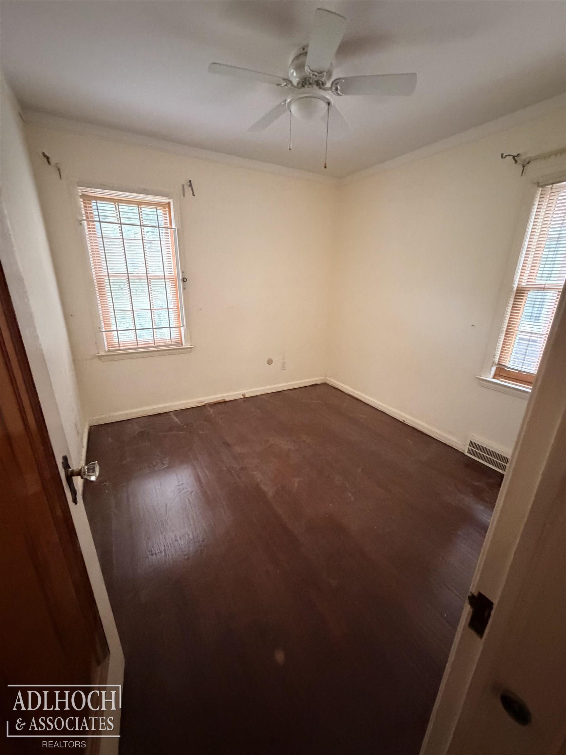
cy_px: 378
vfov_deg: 102.1
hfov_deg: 85.7
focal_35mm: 14
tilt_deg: -18.5
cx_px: 283
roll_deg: -1.2
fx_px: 305
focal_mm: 2.22
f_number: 2.2
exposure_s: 1/40
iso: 1000
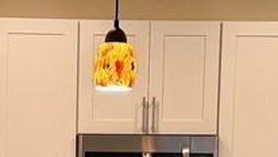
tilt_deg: -3.1
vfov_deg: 9.1
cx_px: 24
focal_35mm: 130
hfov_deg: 16.3
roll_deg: -0.3
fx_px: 959
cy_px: 249
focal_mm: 6.76
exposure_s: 1/120
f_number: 1.78
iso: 250
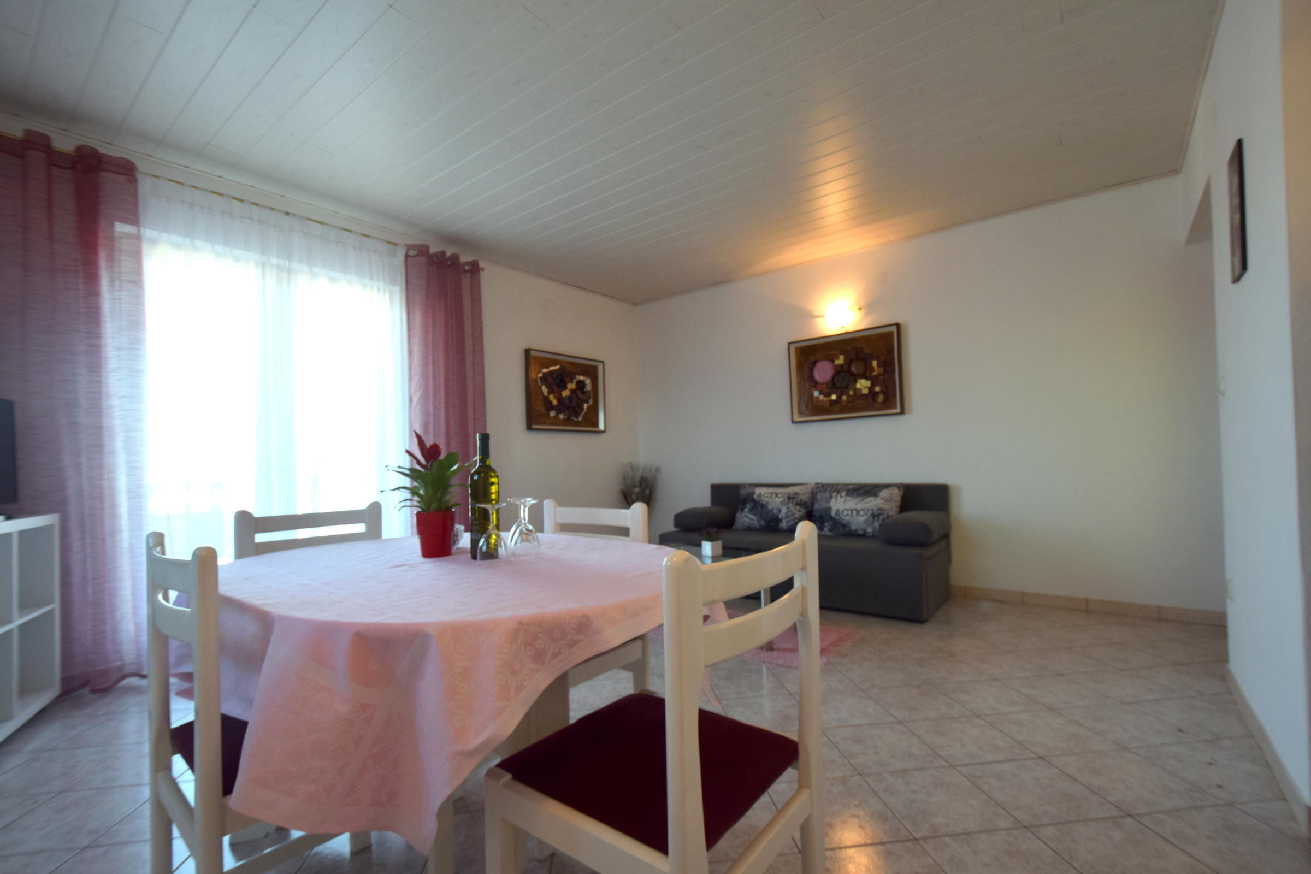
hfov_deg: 100.4
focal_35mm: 15
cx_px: 656
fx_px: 546
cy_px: 437
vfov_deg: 77.3
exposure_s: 1/100
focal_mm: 10
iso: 400
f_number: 5
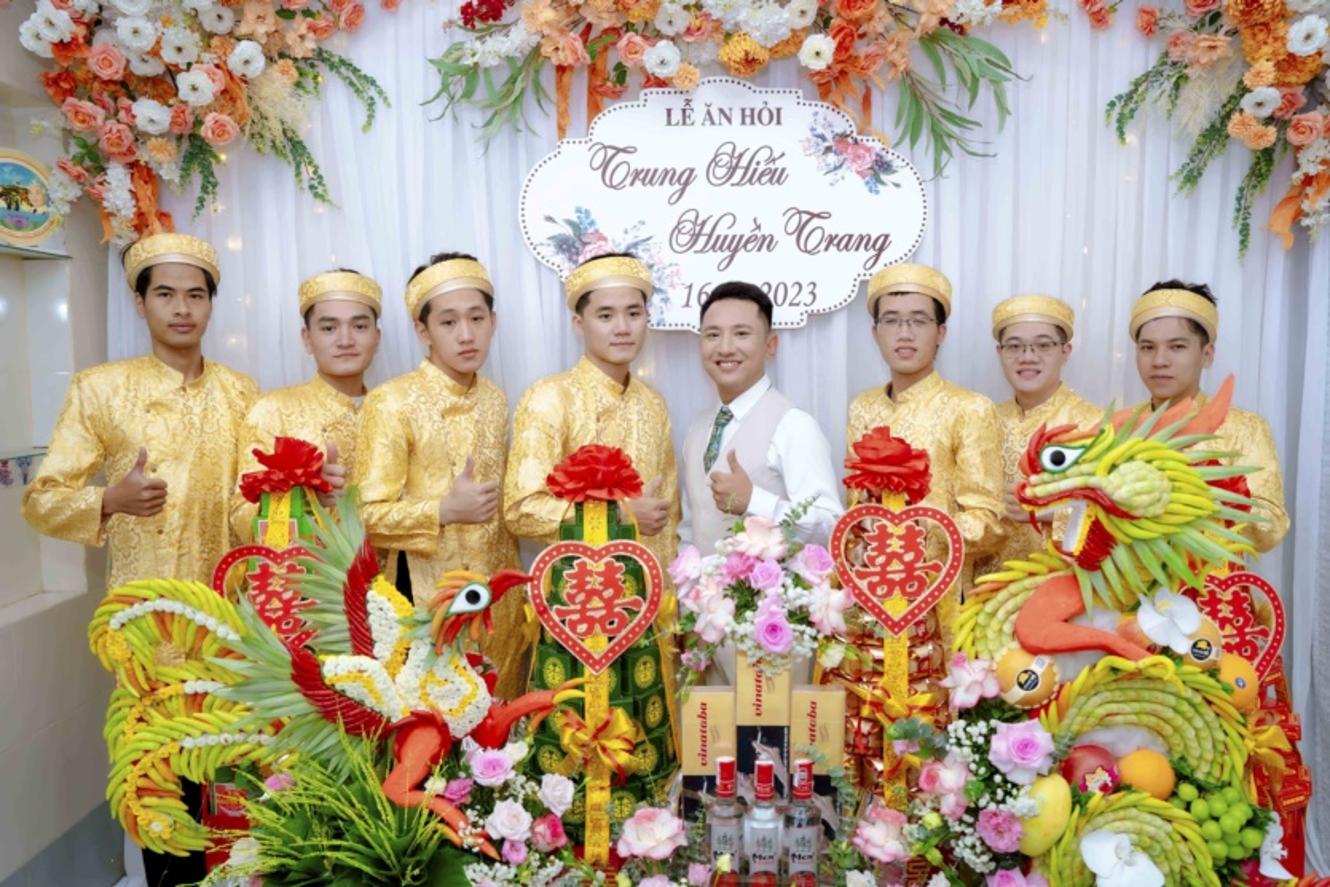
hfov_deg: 68.8
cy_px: 444
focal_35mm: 26
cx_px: 665
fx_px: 972
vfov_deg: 49.1
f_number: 4
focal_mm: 26.3
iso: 1000
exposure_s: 1/125
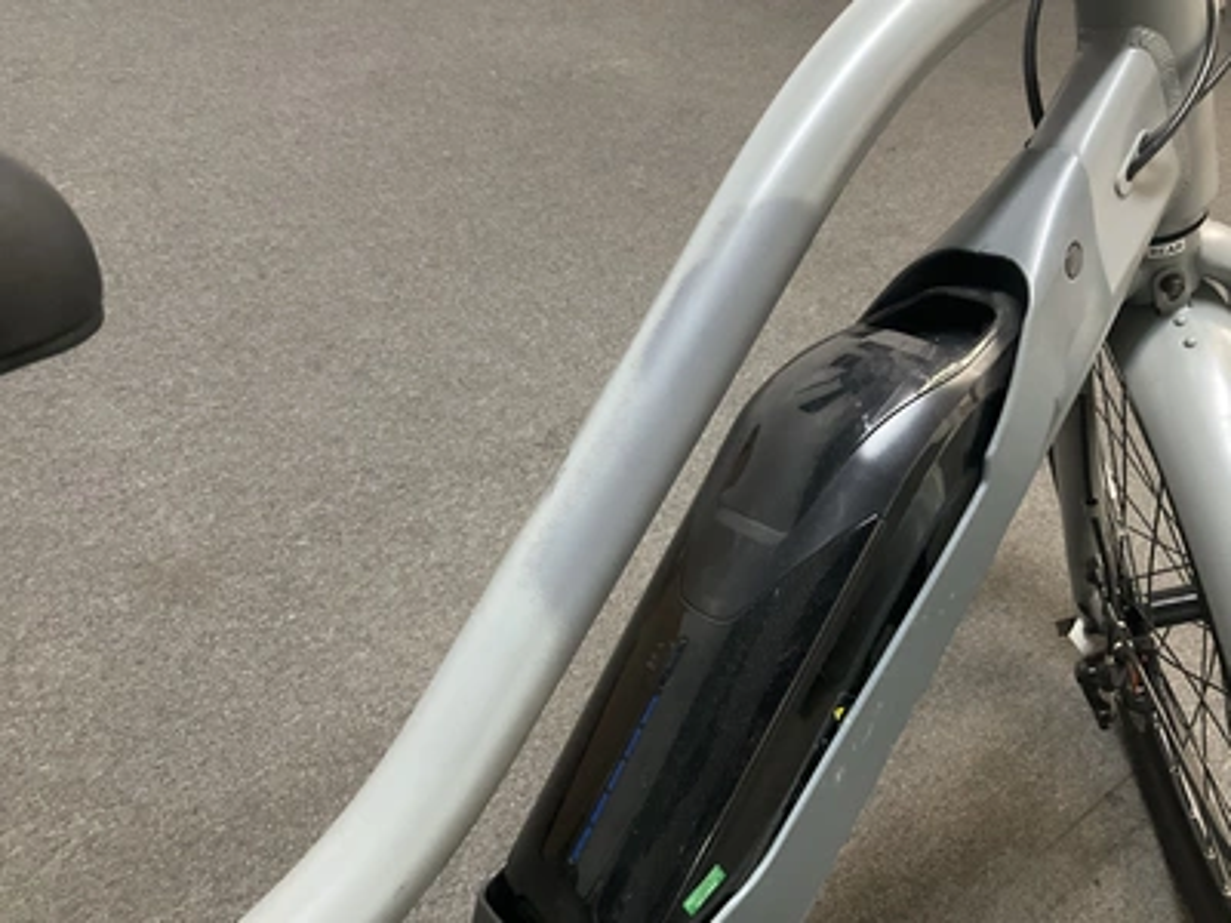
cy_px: 462
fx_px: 1031
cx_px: 616
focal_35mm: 29
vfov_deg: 48.2
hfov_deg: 61.7
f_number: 1.8
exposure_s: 1/30
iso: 320
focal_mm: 3
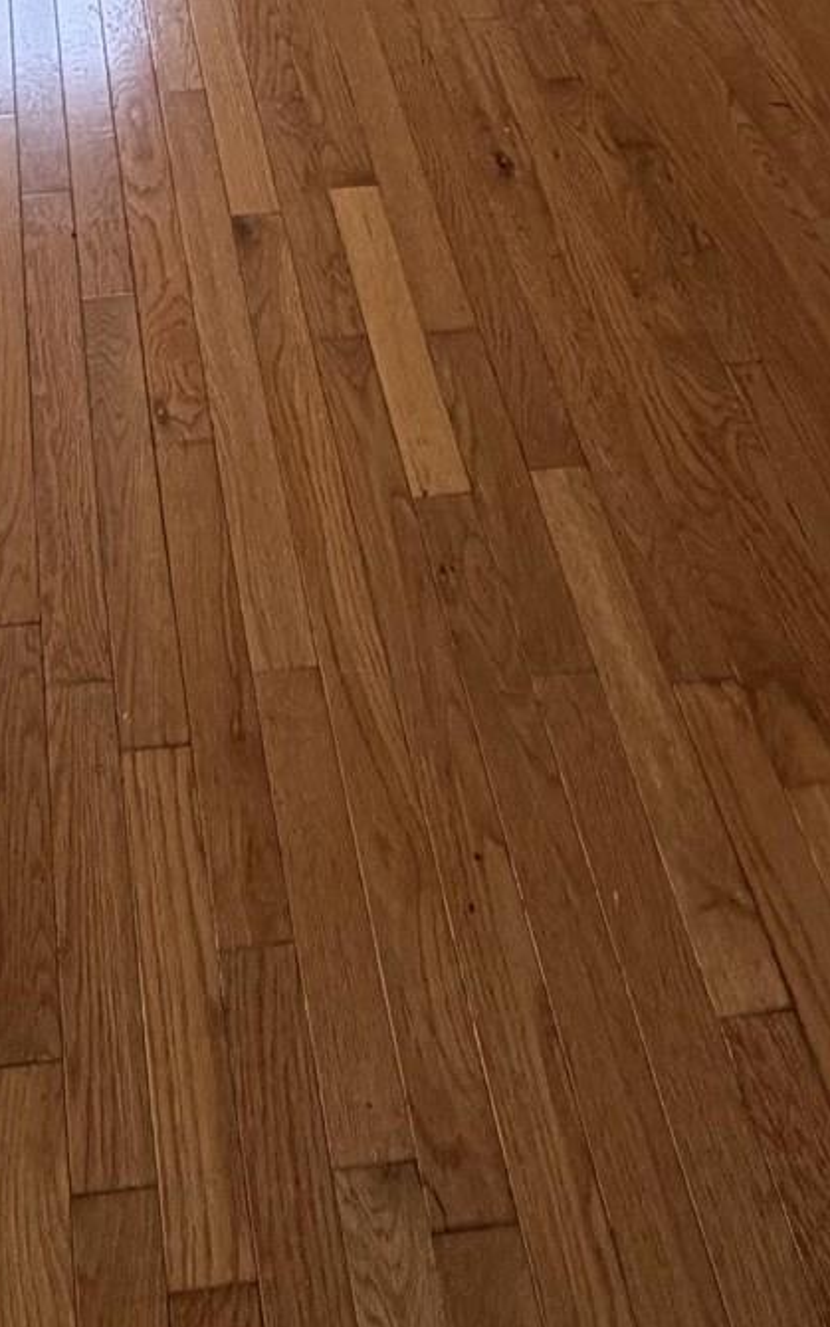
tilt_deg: -11.2
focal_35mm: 51
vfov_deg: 24.9
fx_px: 1845
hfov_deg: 24.8
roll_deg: -0.1
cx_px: 135
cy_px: -860
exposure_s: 1/121
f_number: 2.2
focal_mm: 2.22
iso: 160
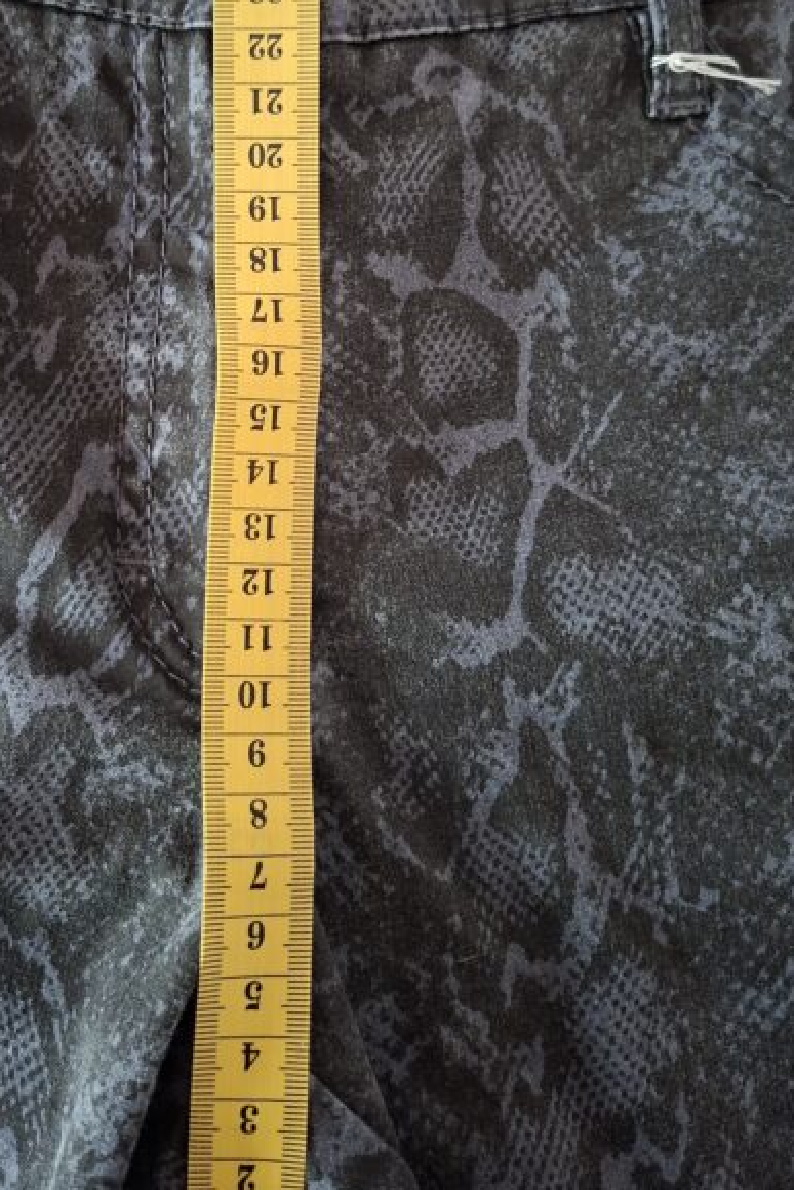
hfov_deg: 39.3
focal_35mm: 33
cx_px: 240
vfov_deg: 56.3
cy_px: 419
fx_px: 1091
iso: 400
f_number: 1.8
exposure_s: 1/33
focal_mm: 5.54
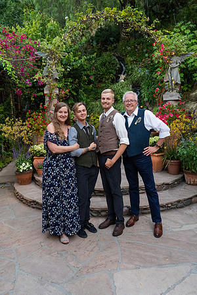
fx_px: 230
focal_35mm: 28
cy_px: 148
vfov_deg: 65.5
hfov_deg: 46.4
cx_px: 98
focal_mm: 28
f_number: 3.2
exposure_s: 1/250
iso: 500
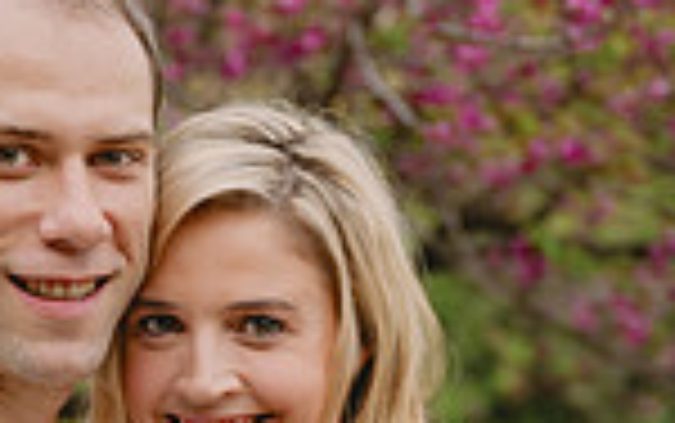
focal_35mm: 156
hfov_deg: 13.3
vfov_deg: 8.3
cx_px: 101
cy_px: 558
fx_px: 2872
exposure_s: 1/160
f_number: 2.8
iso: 80
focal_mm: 51
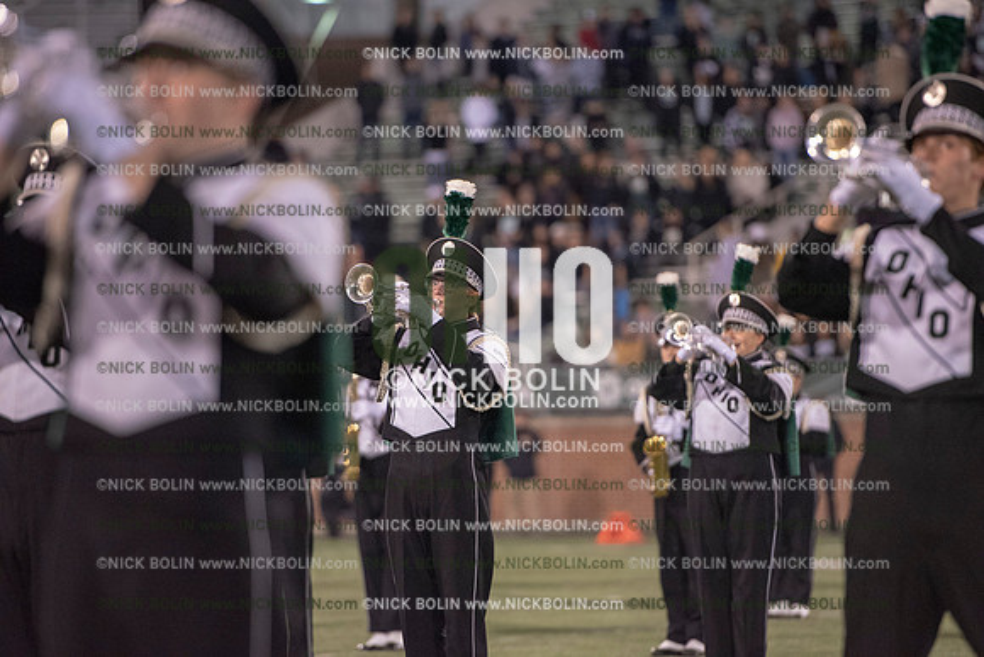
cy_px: 328
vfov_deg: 6.9
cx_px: 492
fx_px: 5468
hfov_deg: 10.3
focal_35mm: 200
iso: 5000
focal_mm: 200
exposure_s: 1/1250
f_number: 3.2
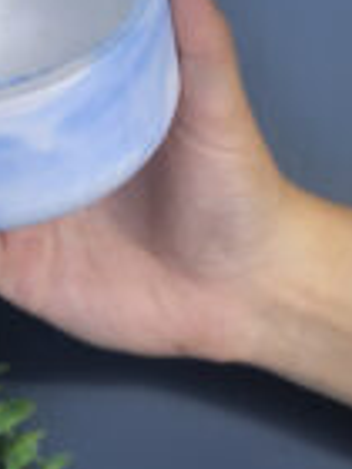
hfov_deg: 9.9
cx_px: 3
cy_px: 90
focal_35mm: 149
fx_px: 2020
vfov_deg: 13.2
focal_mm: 6
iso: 16
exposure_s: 1/326
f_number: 2.4
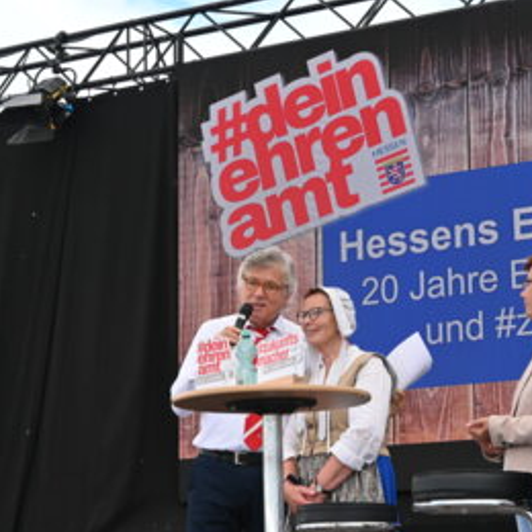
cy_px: 271
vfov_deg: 17.7
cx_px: 274
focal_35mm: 98
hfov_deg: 17.7
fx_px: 1704
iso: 320
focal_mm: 50
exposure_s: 1/250
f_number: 10
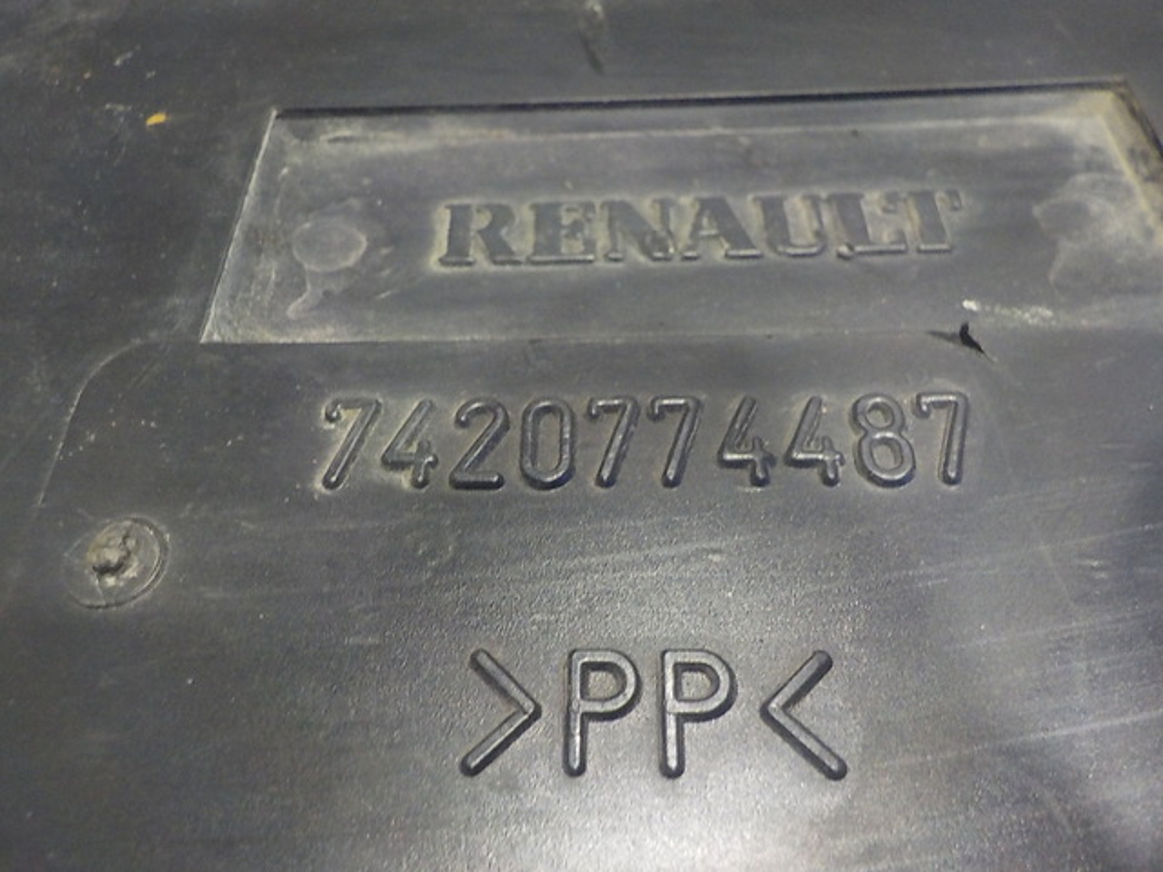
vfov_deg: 46.8
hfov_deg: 60.0
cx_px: 582
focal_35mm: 30
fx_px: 1008
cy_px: 436
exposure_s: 1/15
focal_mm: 4.1
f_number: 3.3
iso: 400
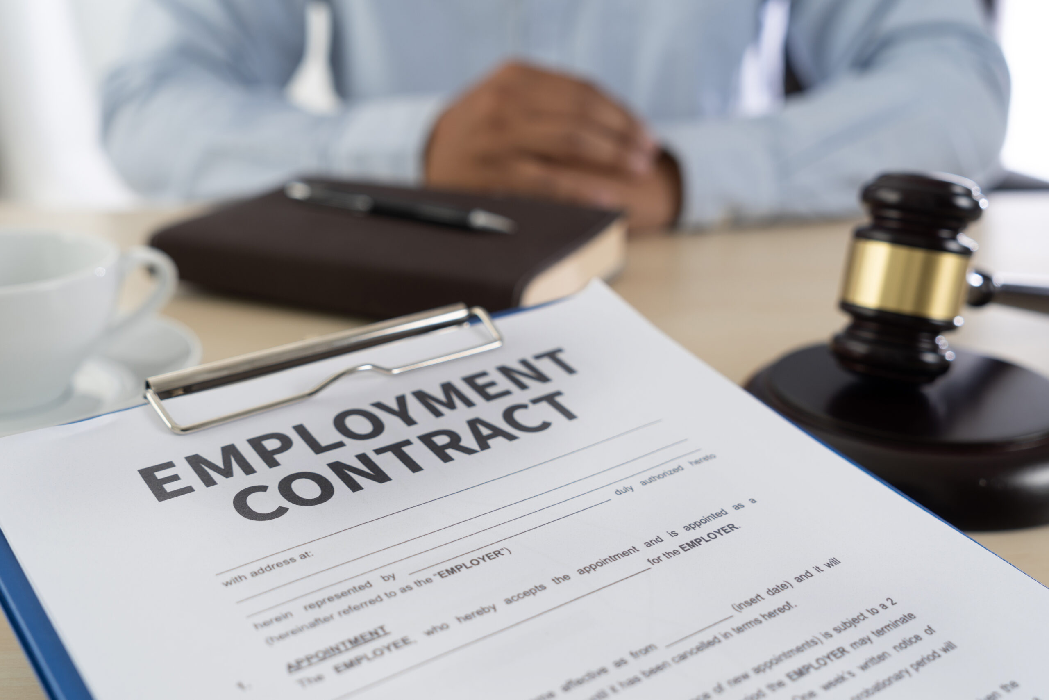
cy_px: 350
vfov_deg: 32.6
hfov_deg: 47.4
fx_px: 1195
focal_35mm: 41
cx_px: 524
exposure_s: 1/160
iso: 200
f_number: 5
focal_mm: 41
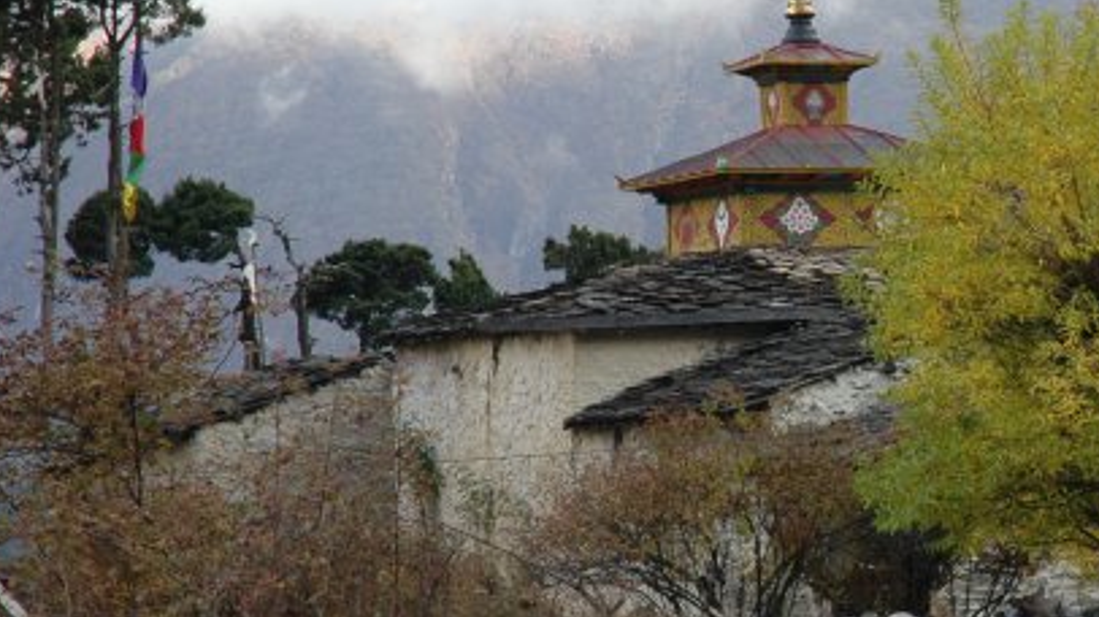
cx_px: 896
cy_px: 363
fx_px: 5680
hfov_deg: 11.0
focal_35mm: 195
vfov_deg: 6.2
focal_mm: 70
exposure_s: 1/125
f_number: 5.6
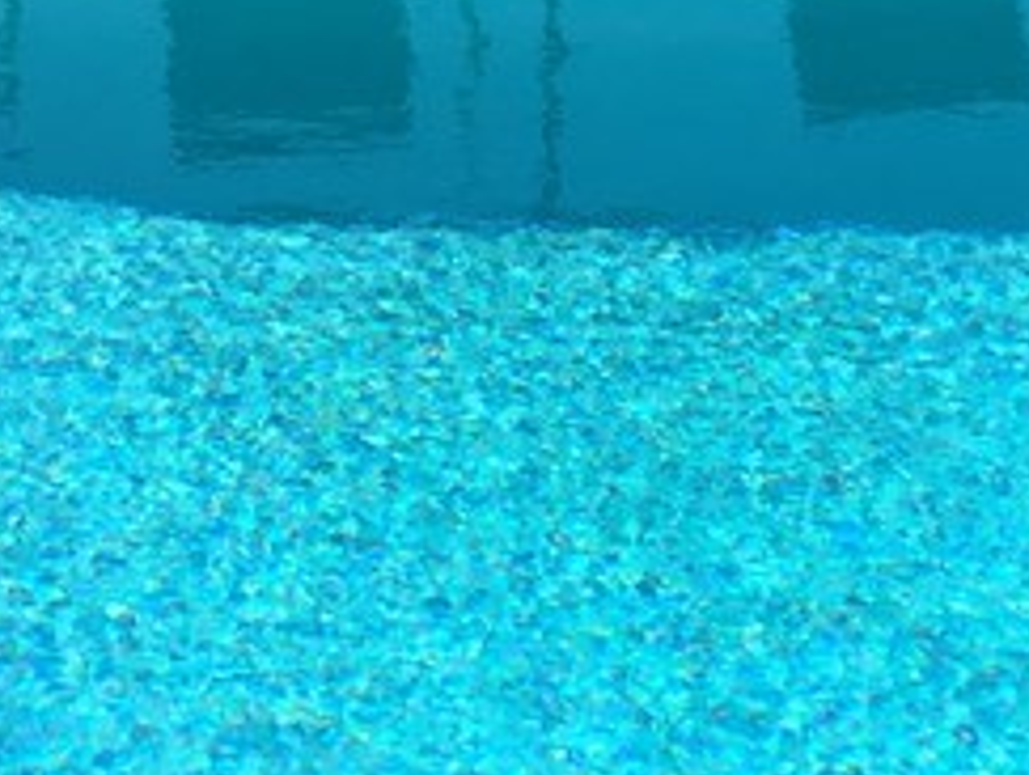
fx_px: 3632
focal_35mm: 122
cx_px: 305
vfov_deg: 11.2
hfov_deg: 16.1
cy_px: -669
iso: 25
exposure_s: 1/2653
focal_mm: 4.15
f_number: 2.2
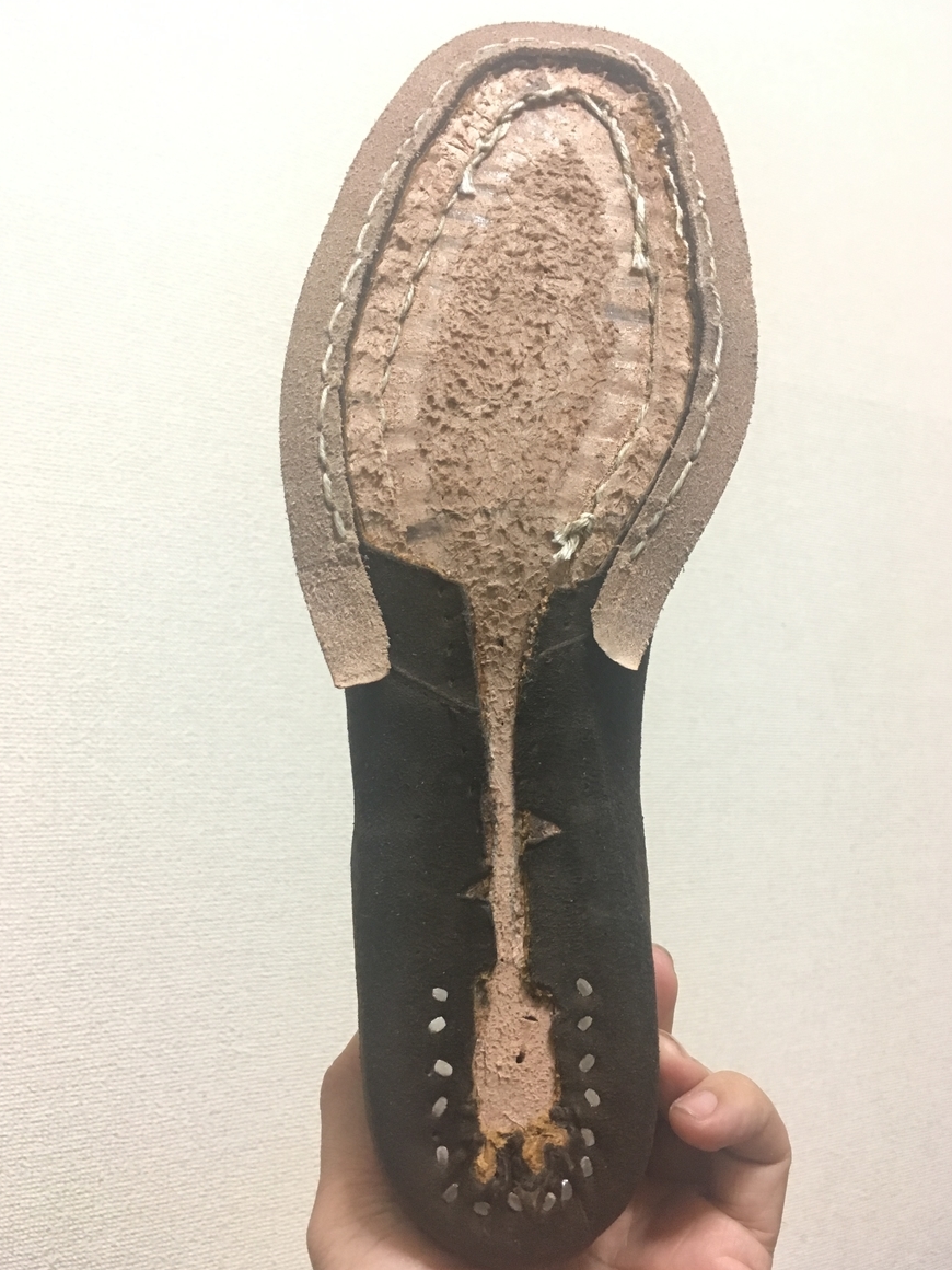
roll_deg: +0.8
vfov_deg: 60.0
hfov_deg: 46.8
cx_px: 476
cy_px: 634
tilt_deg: +6.6
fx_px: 1100
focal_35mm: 30
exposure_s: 1/24
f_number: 2.2
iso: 200
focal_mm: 4.15
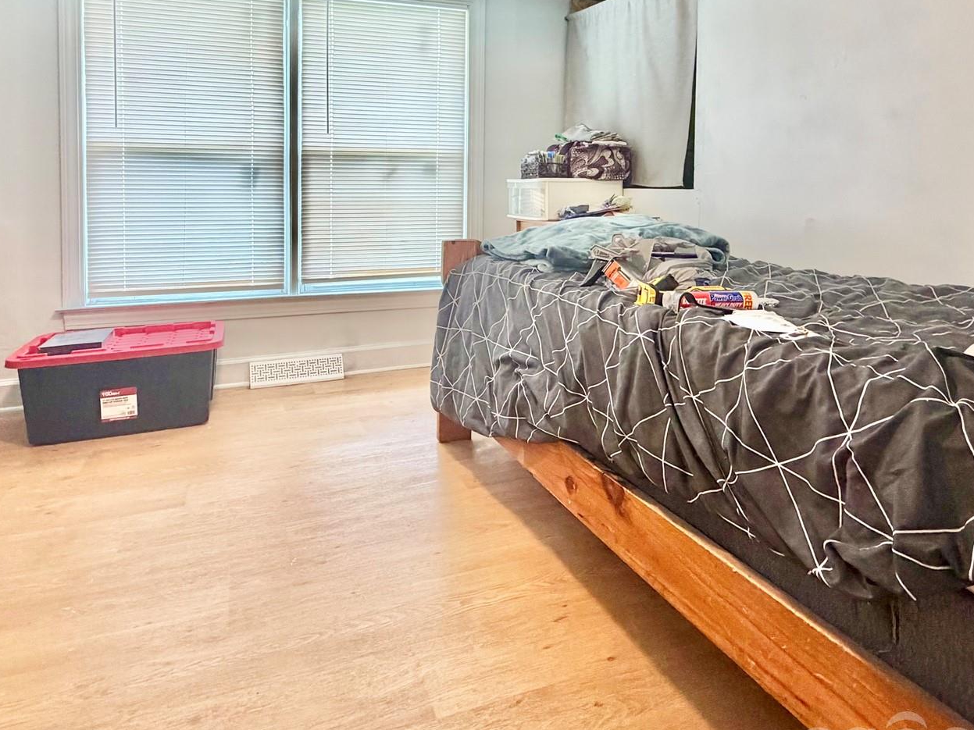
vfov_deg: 56.7
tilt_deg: -0.1
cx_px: 467
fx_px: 647
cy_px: 208
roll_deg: -0.9
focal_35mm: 23
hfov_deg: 73.9
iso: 250
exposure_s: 1/120
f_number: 2.2
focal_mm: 2.22
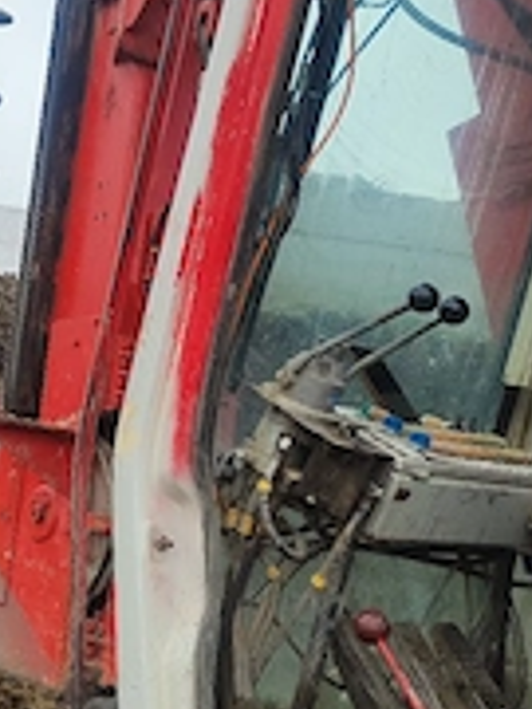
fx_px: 1045
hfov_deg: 26.8
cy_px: 354
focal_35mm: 51
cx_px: -16
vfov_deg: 37.5
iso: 50
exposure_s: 1/208
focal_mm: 5.59
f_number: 1.88
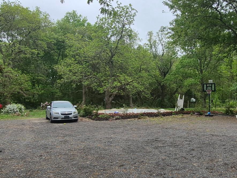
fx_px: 205
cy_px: 98
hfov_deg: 59.3
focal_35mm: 30
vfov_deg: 46.8
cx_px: 146
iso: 50
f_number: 2.2
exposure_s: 1/970
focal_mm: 1.74
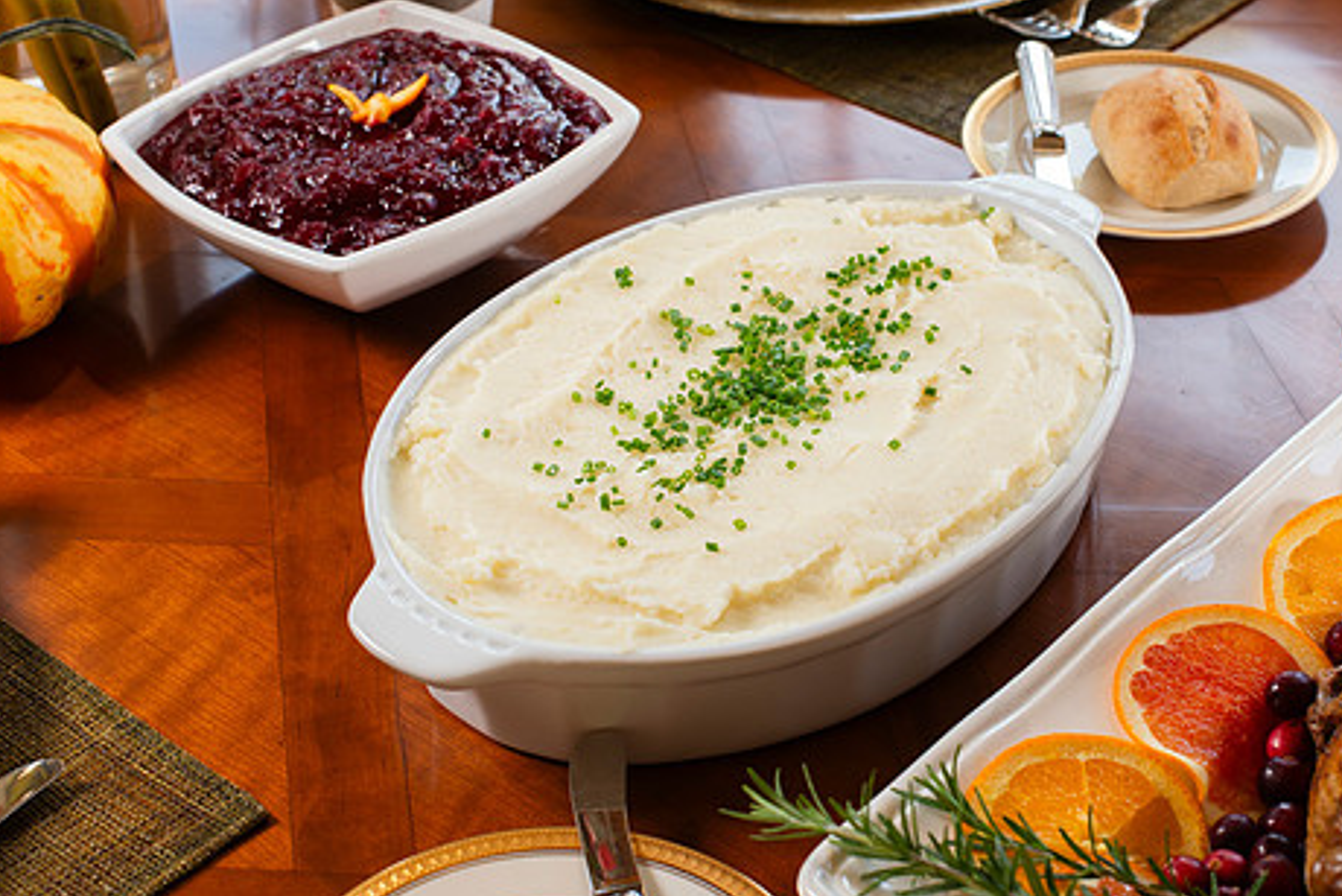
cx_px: 805
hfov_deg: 31.8
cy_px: 422
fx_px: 2349
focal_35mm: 63
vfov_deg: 21.6
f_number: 7.1
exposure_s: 1/60
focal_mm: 50
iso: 250
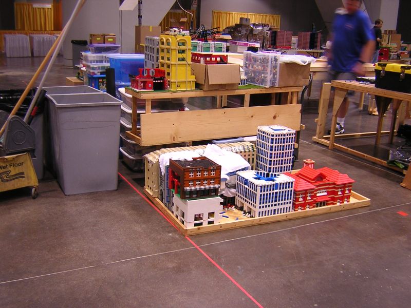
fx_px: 427
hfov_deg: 51.4
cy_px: 154
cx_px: 206
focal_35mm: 36
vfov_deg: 39.7
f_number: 2.6
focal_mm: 4.7
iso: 100
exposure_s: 1/7.2
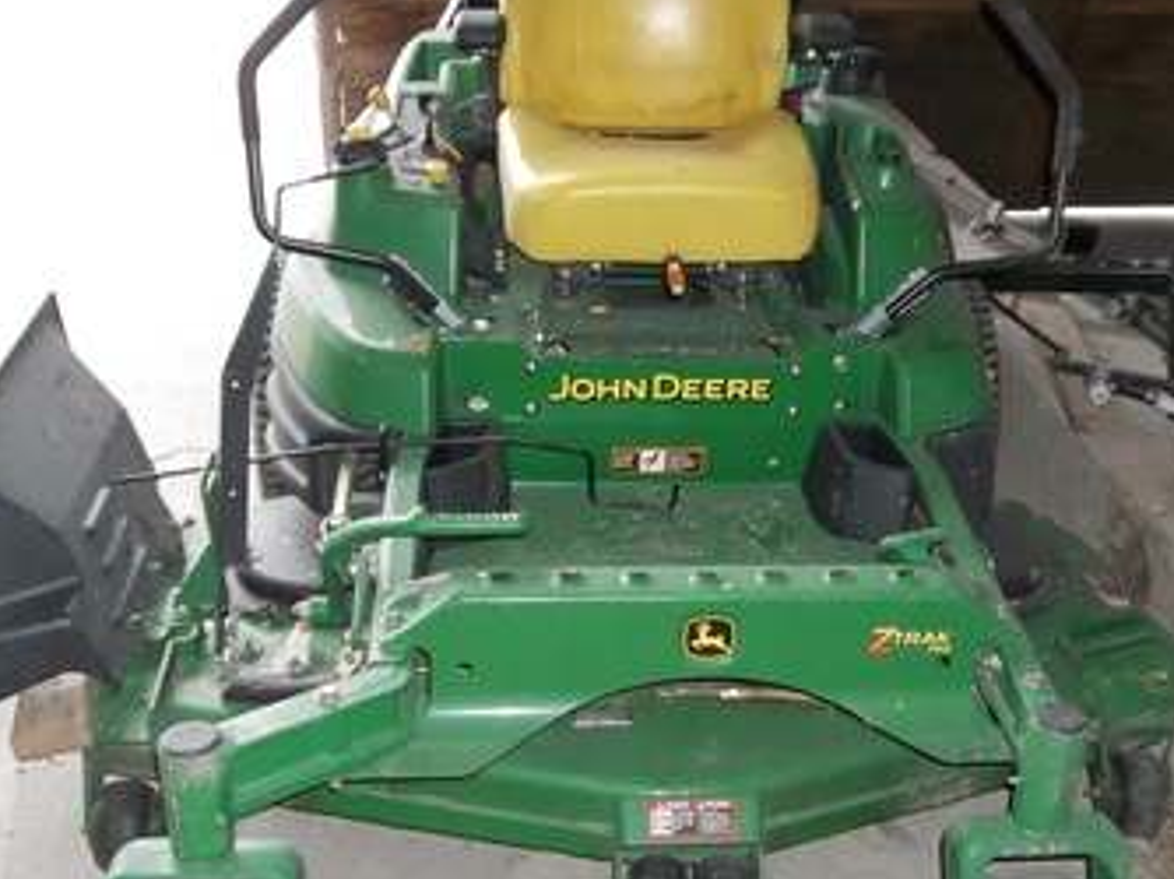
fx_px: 1491
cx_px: 689
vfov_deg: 32.6
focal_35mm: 44
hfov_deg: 42.8
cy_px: 563
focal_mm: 4.9
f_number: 3.5
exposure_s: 1/30
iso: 320
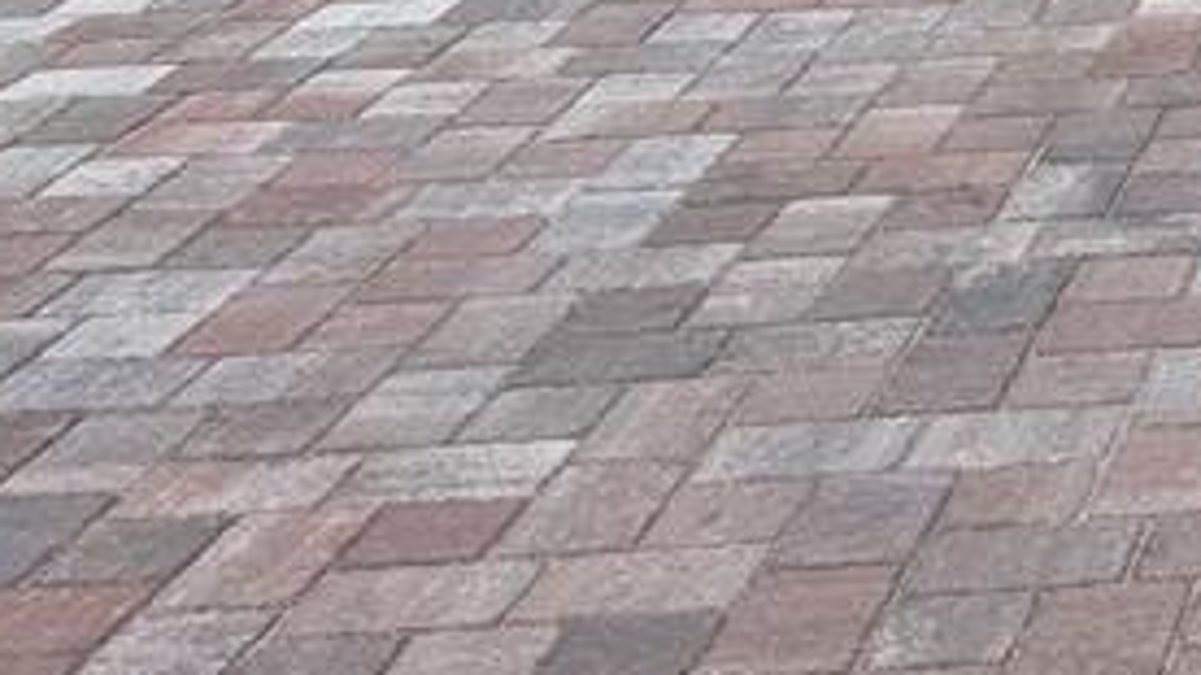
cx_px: 2102
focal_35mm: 97
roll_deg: +0.6
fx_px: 3088
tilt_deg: +0.6
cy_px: -967
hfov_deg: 18.0
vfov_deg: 10.6
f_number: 1.78
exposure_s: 1/7353
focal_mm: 6.76
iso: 80
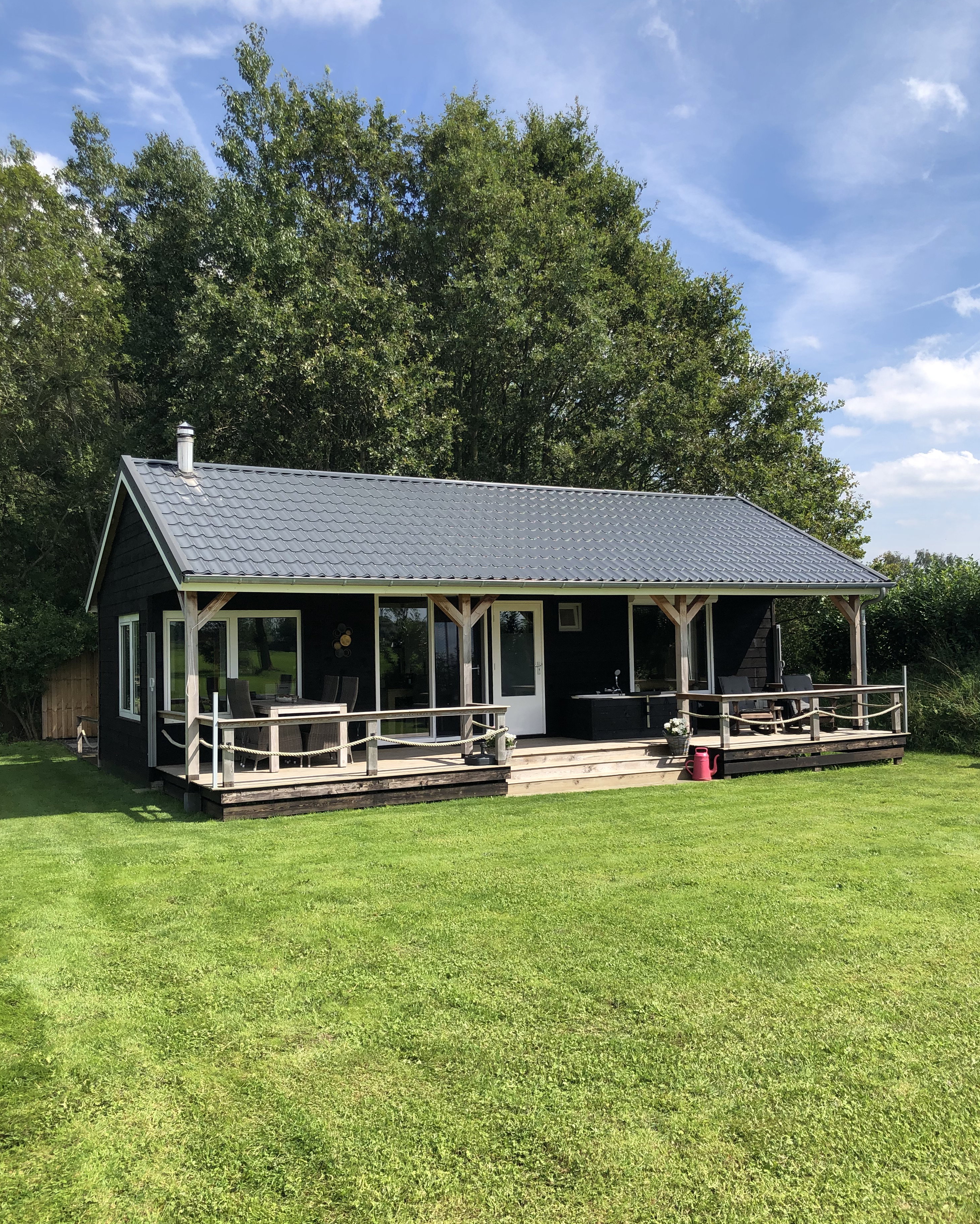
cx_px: 495
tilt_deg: +1.4
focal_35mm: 30
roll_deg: +1.7
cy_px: 631
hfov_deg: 48.5
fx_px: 1088
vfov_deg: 58.8
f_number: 1.8
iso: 20
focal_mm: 3.99
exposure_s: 1/1297
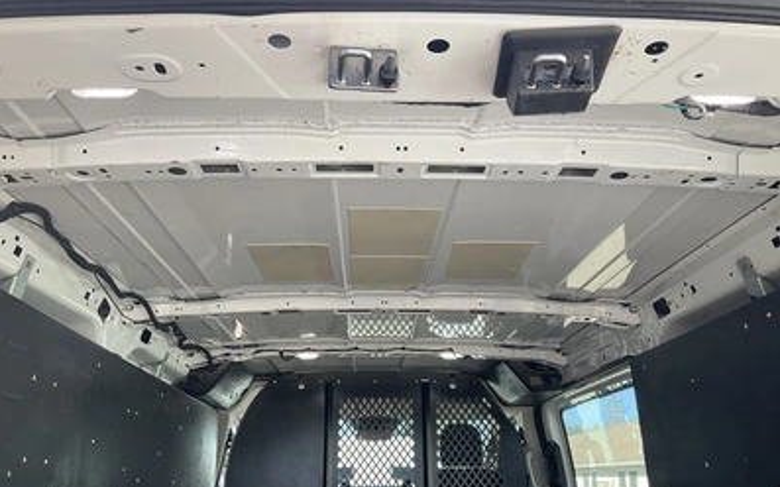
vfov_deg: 40.4
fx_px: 659
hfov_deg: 61.2
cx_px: 389
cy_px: 293
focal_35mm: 31
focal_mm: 3
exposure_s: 1/201
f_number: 1.8
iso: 20
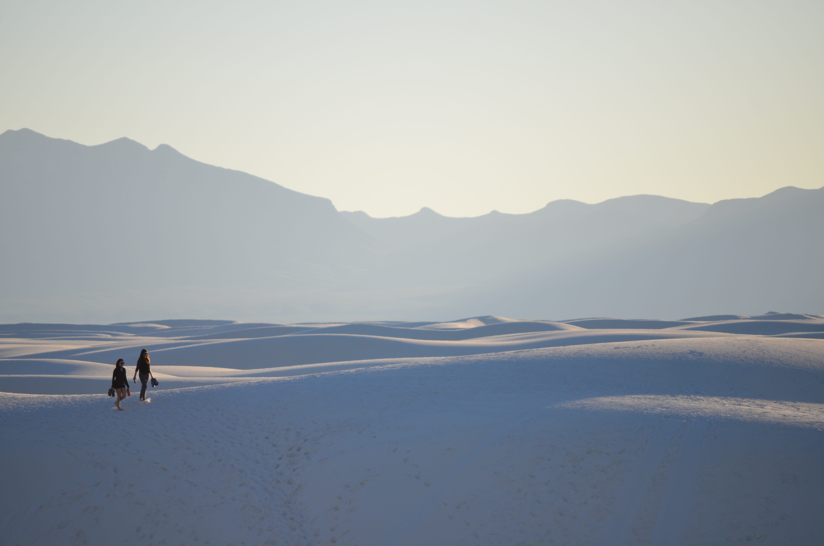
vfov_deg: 4.6
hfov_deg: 6.9
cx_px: 412
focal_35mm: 300
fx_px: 6852
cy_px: 273
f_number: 6.3
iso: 200
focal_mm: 200
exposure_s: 1/640
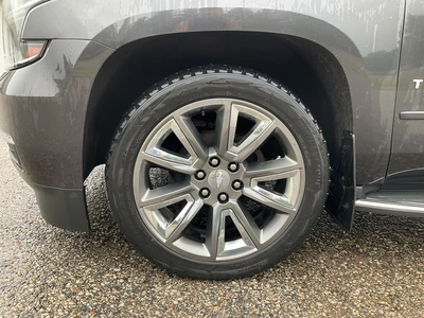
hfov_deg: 61.7
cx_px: 212
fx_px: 355
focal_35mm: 29
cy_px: 159
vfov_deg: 48.2
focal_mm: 3
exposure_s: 1/122
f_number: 1.8
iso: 40
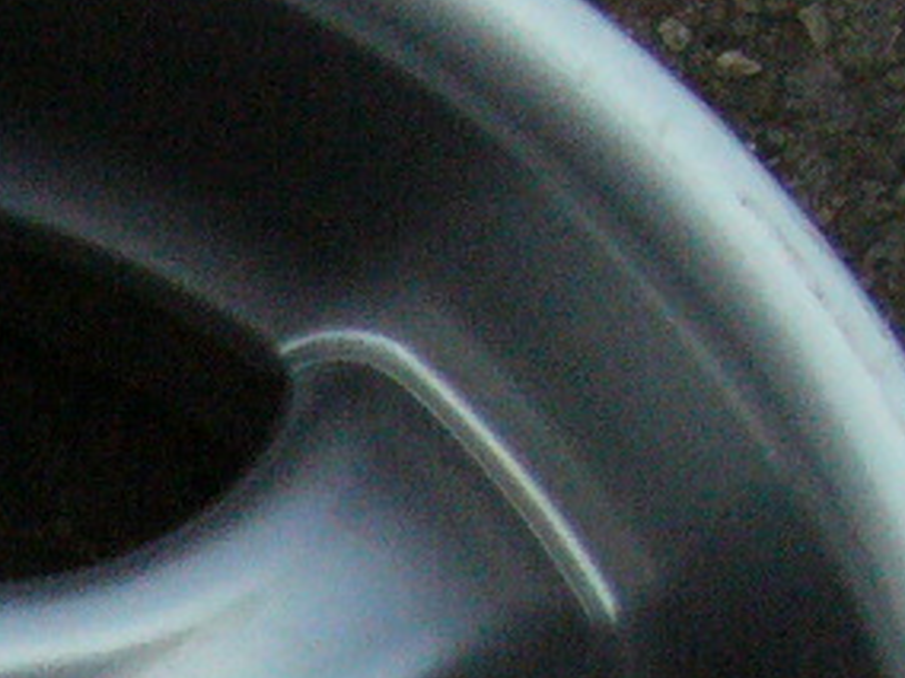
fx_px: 4131
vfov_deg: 9.0
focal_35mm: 158
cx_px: -194
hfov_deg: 12.2
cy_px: 1152
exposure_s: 1/1300
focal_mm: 5.8
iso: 400
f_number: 5.6
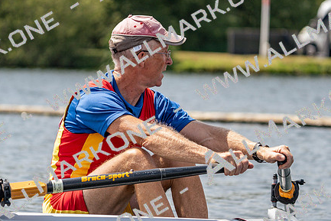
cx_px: 139
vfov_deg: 5.1
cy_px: 114
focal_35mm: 268
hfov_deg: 7.7
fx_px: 2465
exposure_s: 1/1600
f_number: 5.6
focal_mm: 200
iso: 200
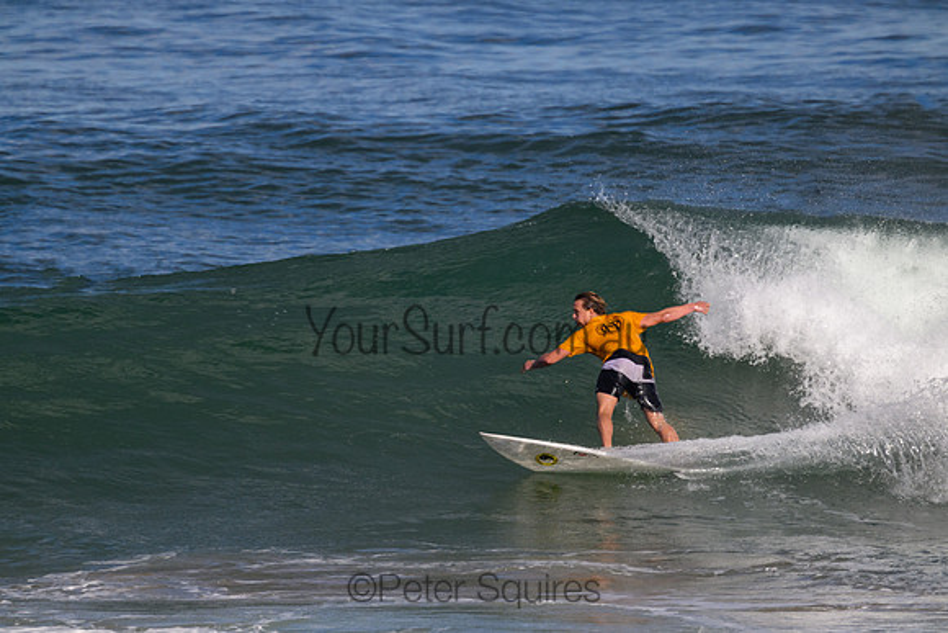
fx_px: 21071
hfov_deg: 2.6
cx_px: 474
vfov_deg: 1.7
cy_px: 316
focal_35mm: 800
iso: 1000
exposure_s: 1/2000
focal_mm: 800
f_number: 11
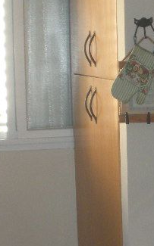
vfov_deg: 14.2
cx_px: 273
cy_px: 129
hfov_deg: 8.6
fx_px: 988
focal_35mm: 147
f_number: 4
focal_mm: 7.7
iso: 203
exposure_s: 1/43.1
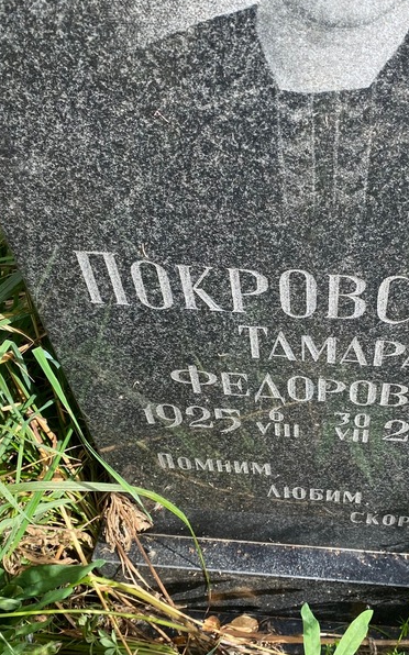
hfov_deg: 33.7
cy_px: 326
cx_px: 308
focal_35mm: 37
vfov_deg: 52.8
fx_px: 661
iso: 32
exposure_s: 1/571
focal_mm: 4.25
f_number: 1.8
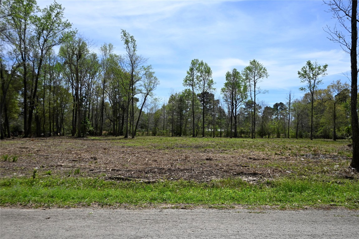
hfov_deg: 65.9
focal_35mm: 28
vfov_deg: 46.8
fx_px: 277
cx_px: 180
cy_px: 120
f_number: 9
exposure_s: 1/320
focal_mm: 18.5
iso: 100
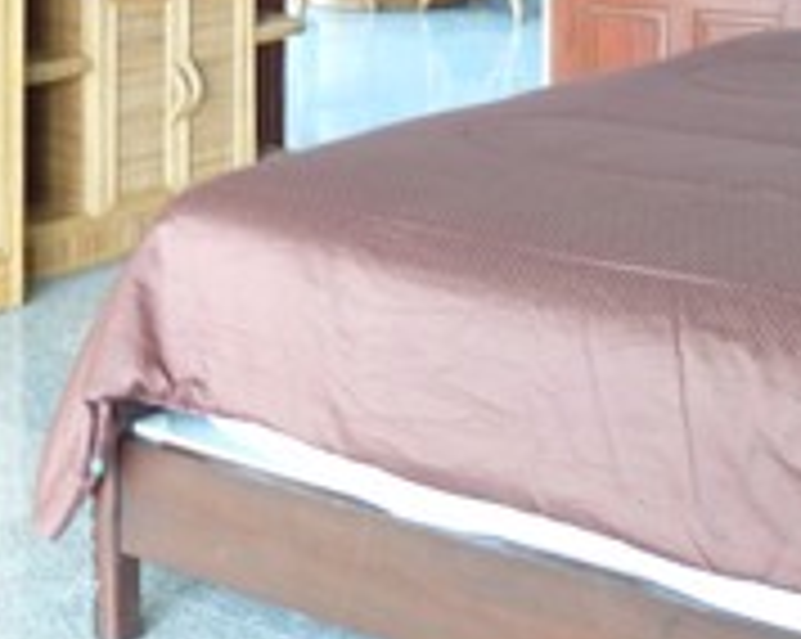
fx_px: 1800
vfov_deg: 18.5
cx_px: 554
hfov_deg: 24.9
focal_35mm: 76
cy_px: -220
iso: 200
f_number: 3.5
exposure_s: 1/7
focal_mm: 16
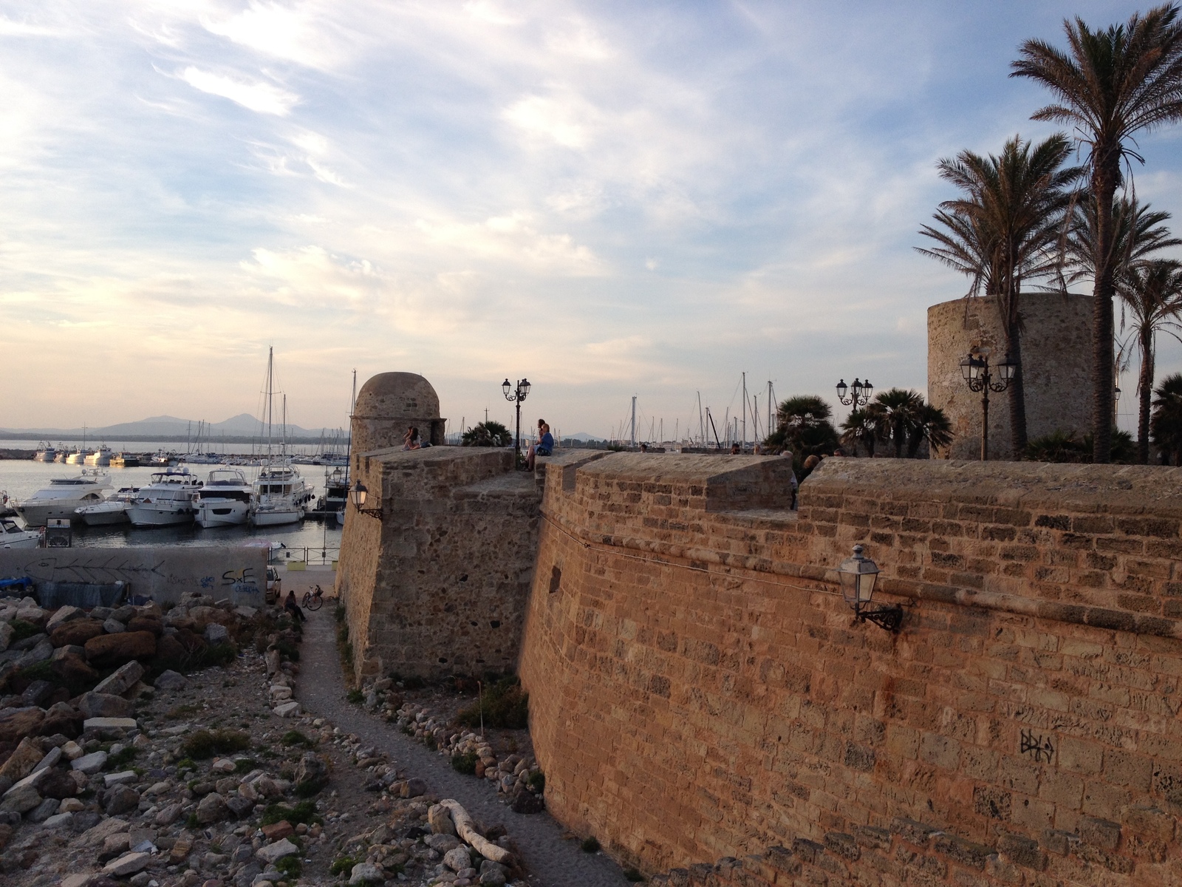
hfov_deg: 52.6
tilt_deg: -2.2
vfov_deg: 40.7
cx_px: 591
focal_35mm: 35
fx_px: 1195
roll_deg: -0.6
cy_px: 444
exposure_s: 1/415
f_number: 2.4
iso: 50
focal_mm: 4.28
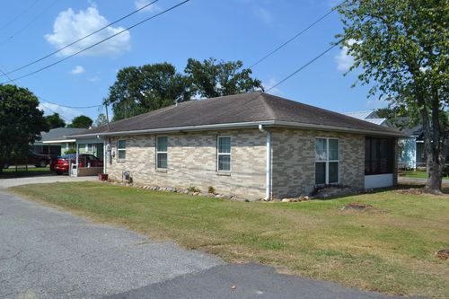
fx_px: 374
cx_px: 224
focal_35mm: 30
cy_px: 150
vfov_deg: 43.6
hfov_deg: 61.9
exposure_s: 1/250
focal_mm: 20
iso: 100
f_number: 8
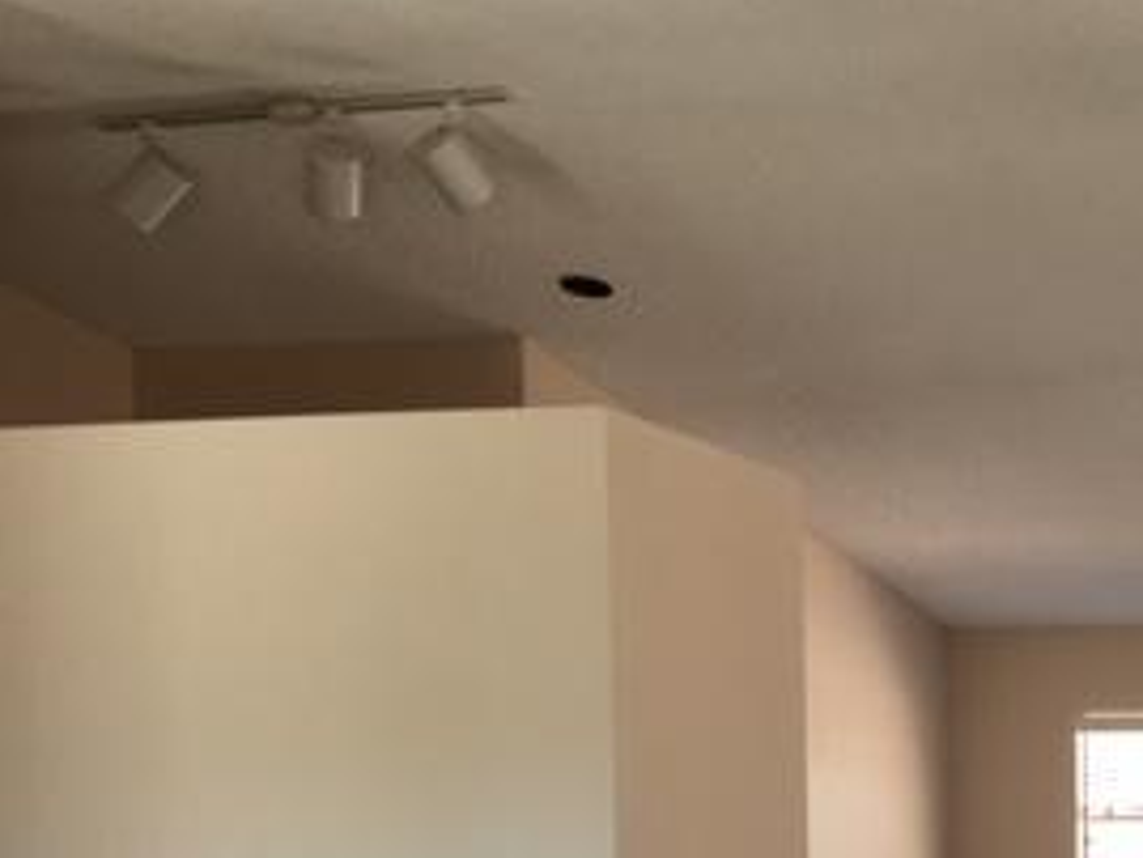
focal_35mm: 69
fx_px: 2279
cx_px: 1355
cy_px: 930
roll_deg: -0.8
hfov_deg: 25.4
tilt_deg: -2.5
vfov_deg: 20.4
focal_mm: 4.15
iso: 32
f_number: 2.2
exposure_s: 1/60
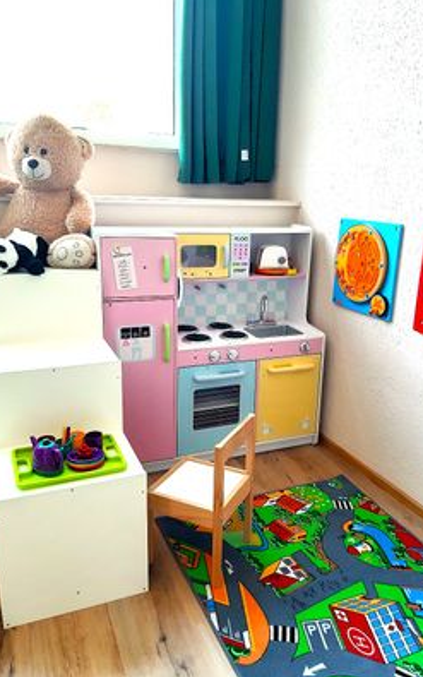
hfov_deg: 43.1
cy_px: 338
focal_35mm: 29
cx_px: 238
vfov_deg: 64.6
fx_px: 535
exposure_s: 1/50
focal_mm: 3.93
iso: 80
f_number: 1.7
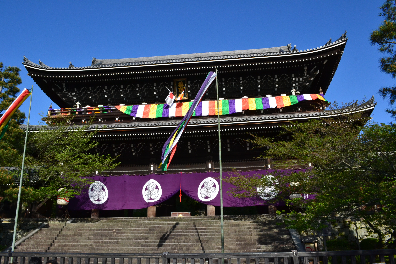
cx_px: 198
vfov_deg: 43.6
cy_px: 132
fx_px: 330
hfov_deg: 61.9
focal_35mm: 30
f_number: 13
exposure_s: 1/1000
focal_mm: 20
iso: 1600
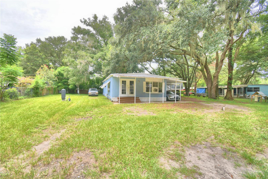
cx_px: 134
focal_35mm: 15
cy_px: 90
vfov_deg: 77.3
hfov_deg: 100.4
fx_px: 112
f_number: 5.6
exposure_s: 1/250
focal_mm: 10
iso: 100
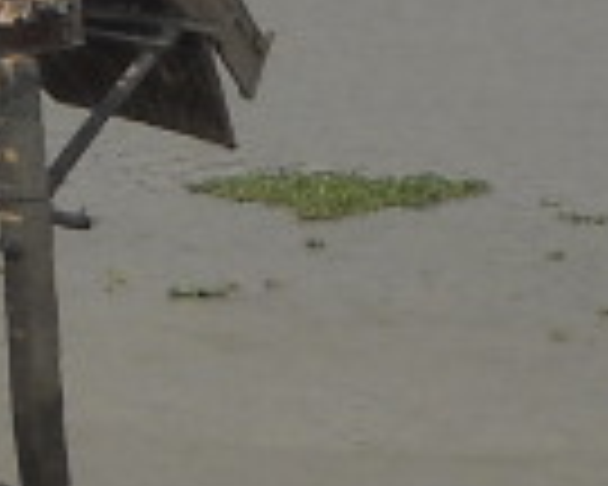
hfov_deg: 6.3
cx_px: -270
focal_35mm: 304
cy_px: -126
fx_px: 5470
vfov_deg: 5.1
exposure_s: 1/337
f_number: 5.5
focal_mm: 6.72
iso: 64
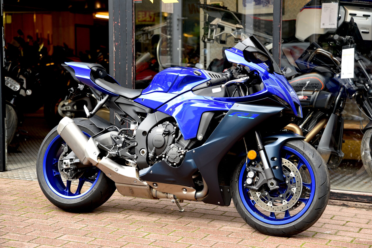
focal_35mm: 70
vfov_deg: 19.5
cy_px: 124
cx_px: 186
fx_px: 724
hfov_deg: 28.8
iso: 200
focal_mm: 70
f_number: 3.5
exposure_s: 1/60
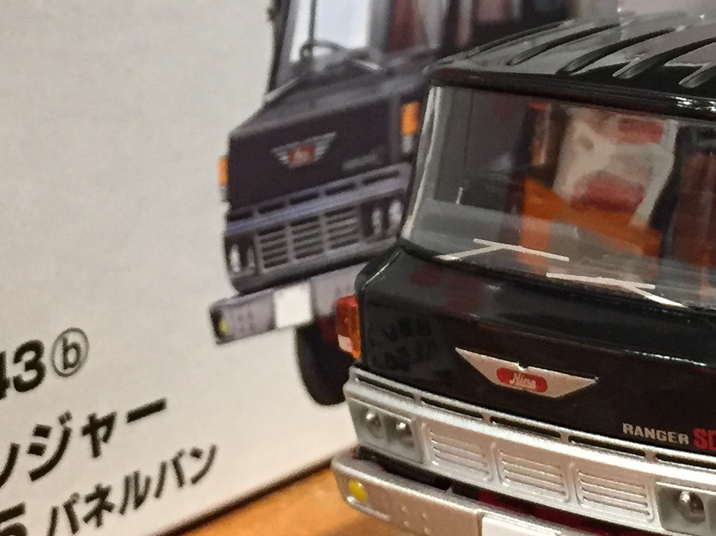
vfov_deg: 14.9
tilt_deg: -8.2
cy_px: 36
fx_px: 2027
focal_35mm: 98
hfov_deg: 20.0
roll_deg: -0.1
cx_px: 468
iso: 250
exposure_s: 1/30
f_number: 2.2
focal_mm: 4.15
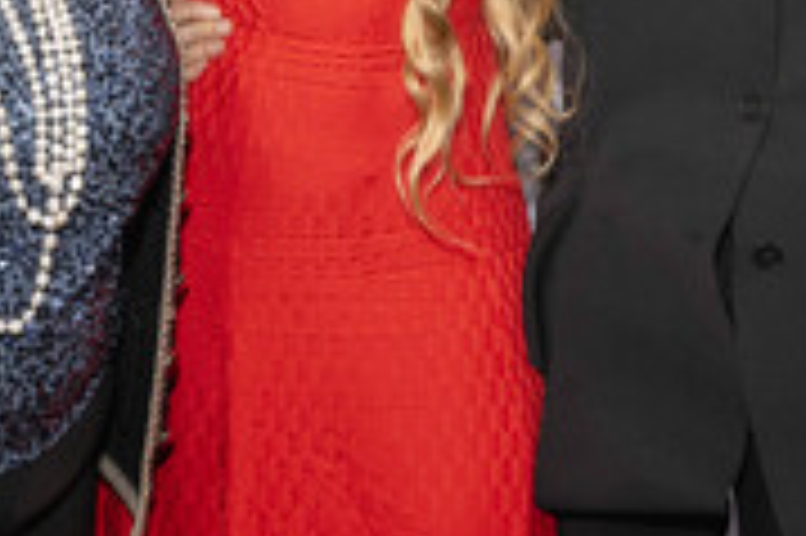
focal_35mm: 68
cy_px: -81
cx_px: 146
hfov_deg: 28.9
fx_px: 1521
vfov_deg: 19.0
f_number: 6.3
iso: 640
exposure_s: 1/200
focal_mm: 27
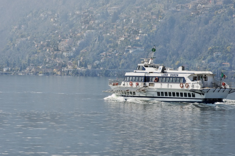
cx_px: 122
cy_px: 78
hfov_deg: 9.7
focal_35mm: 213
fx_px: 1387
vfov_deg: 6.4
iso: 200
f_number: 14
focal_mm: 105
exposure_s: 1/200
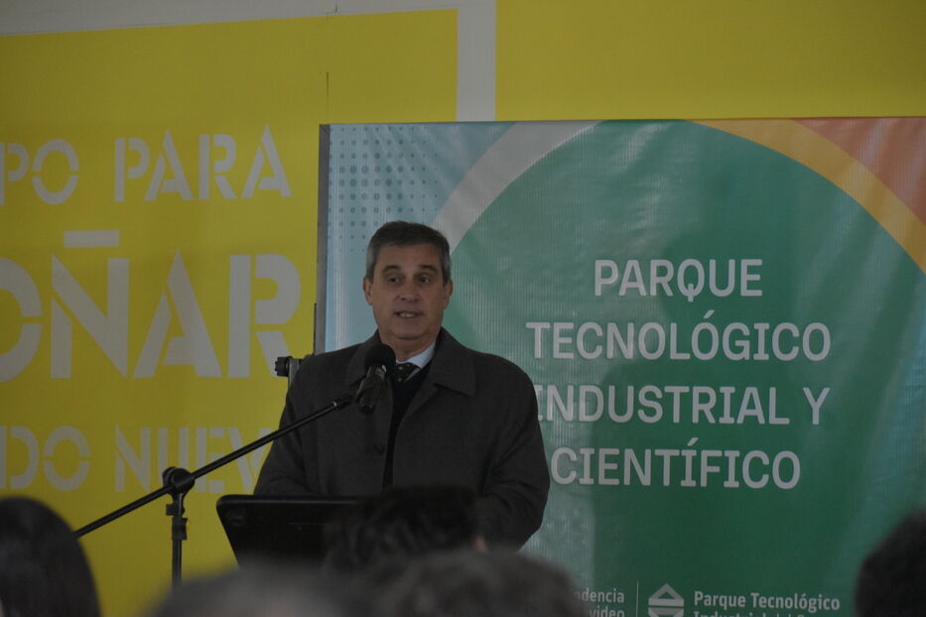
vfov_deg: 7.5
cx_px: 463
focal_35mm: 183
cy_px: 308
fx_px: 4707
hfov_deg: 11.2
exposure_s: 1/100
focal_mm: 122
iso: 3200
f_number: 5.6
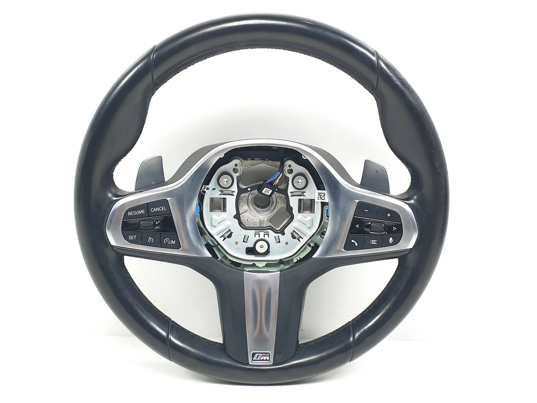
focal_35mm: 26
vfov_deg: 53.1
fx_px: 403
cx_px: 268
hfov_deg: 67.3
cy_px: 202
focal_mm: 4.3
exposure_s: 1/100
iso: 50
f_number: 2.4
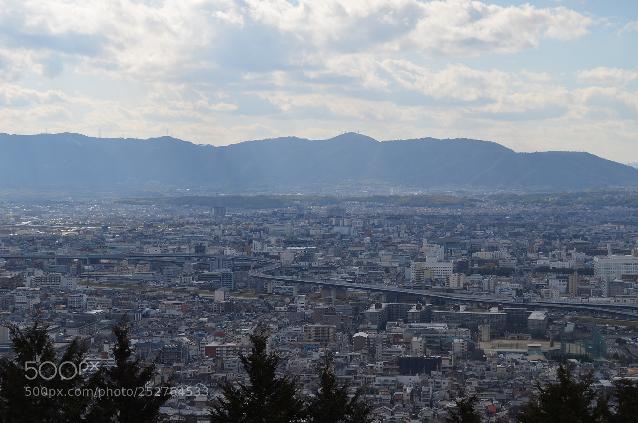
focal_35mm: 82
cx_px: 319
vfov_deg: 16.5
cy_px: 212
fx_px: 1459
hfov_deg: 24.7
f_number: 9
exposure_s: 1/320
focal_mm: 55
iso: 100
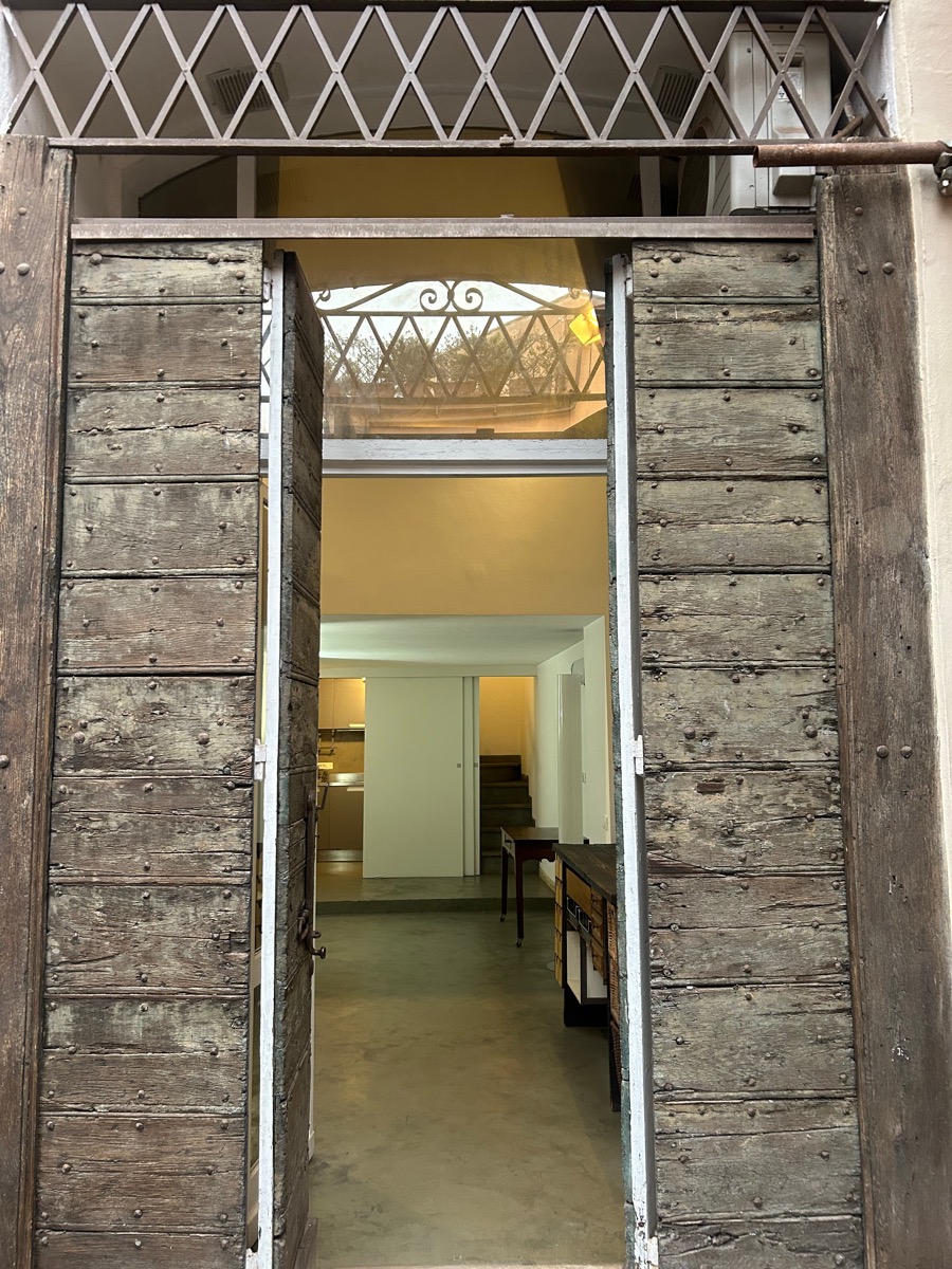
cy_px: 634
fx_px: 953
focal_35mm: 26
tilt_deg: +7.4
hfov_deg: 53.1
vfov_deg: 67.3
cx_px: 476
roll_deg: -0.3
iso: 200
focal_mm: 5.7
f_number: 1.5
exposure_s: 1/50
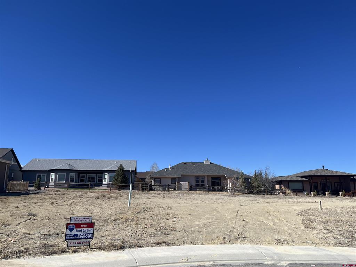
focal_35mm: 26
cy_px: 134
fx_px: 267
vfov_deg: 53.1
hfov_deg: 67.3
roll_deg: +0.1
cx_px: 178
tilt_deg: +11.8
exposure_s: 1/4484
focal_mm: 5.1
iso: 50
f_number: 1.6
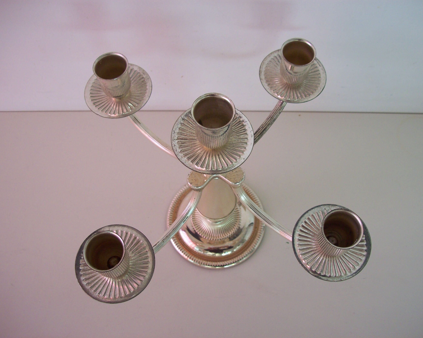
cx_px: 222
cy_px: 168
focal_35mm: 38
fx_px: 476
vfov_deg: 39.2
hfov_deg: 47.9
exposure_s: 1/94.9
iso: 80
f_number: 2.7
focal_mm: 6
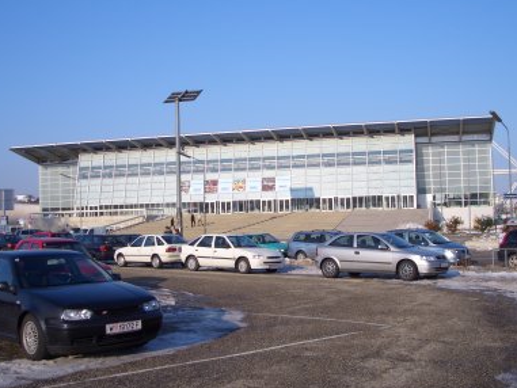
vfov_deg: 33.6
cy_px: 194
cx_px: 254
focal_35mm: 43
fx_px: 642
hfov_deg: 43.8
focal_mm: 6.8
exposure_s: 1/500
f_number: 4.6
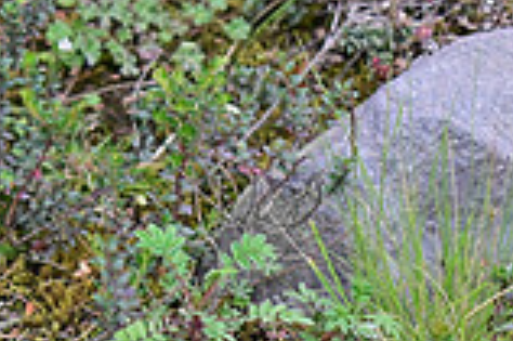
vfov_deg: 6.2
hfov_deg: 9.4
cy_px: 494
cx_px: 328
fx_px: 3132
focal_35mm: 220
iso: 800
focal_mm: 60
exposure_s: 1/1600
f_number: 4.5
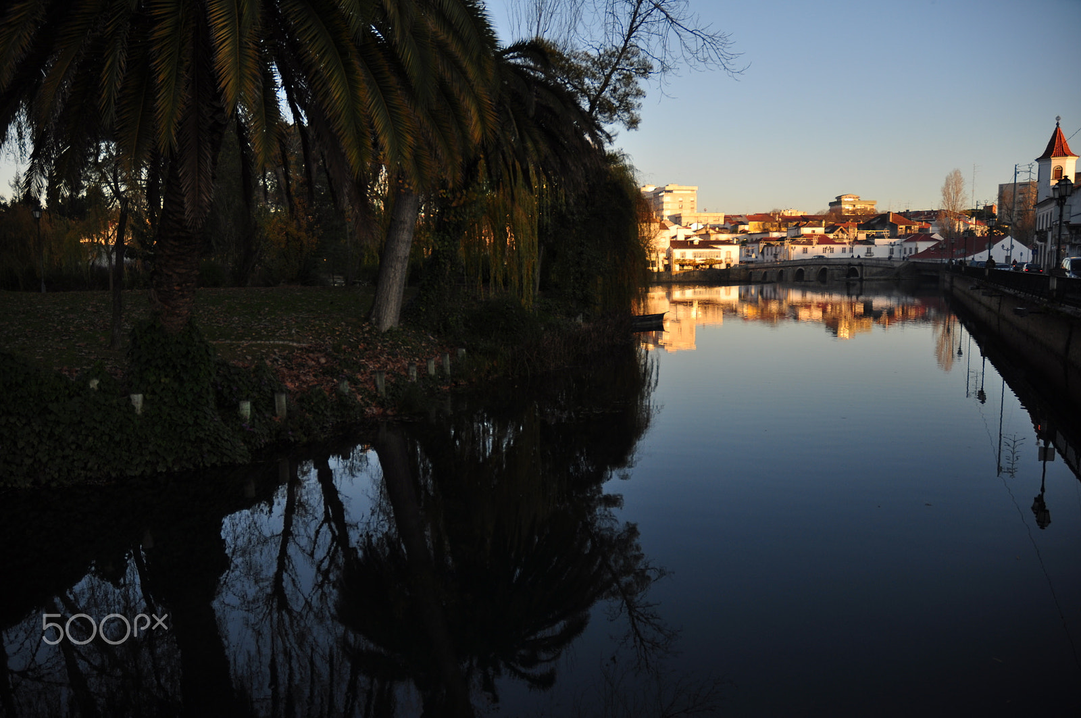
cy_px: 359
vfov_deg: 47.8
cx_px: 540
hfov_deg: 67.4
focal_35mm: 27
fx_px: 810
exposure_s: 1/500
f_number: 3.5
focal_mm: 18
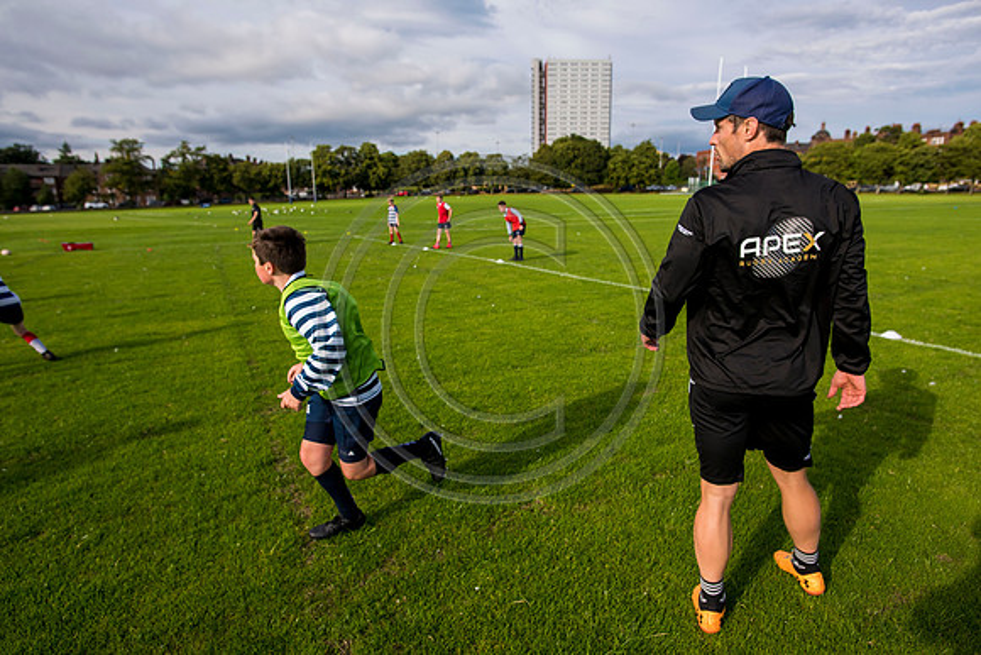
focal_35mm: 20
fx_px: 545
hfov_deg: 84.0
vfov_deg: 62.0
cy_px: 328
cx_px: 490
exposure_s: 1/1250
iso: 250
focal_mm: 20
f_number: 4
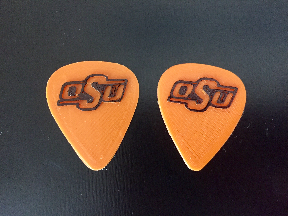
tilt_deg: -84.6
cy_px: 108
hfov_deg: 61.7
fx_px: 241
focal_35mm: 29
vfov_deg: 48.2
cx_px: 144
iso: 250
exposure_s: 1/15
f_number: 2.2
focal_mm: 4.15
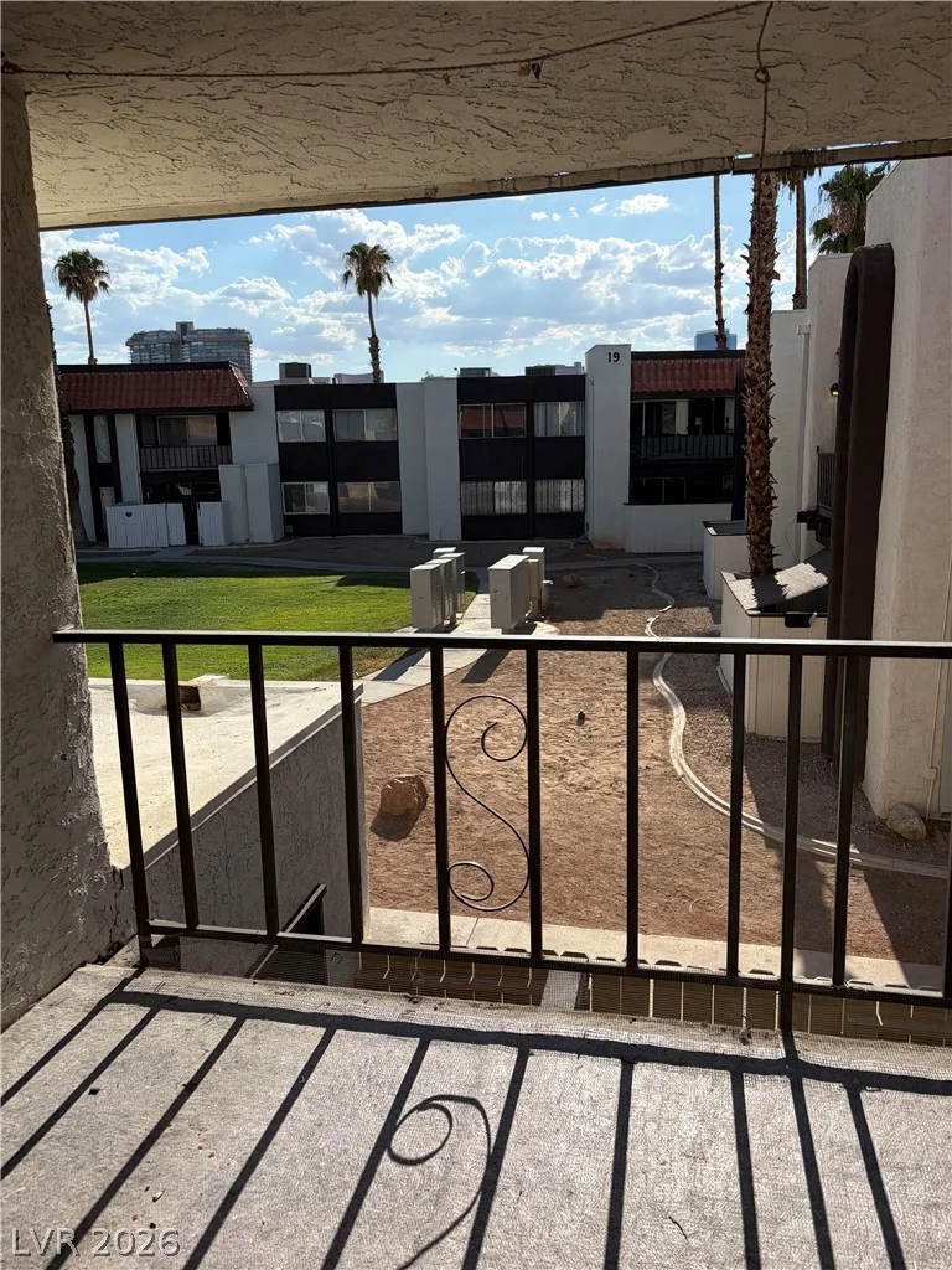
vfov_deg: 67.3
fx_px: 953
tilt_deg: -11.7
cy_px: 635
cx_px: 476
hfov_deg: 53.1
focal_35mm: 26
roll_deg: +0.8
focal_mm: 5.96
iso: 64
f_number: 1.6
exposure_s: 1/5814
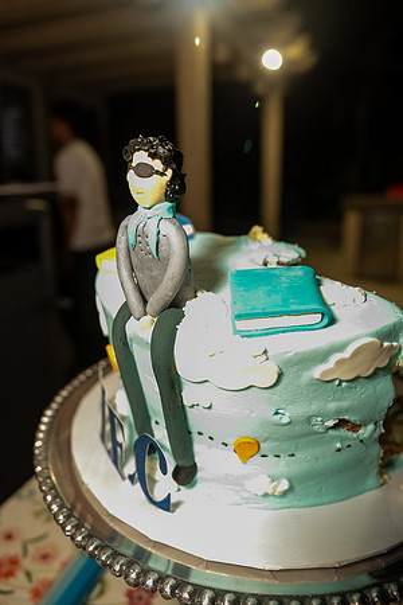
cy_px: 302
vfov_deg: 69.4
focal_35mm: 26
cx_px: 202
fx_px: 437
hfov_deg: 49.6
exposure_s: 1/100
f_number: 3.2
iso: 2000
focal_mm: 26
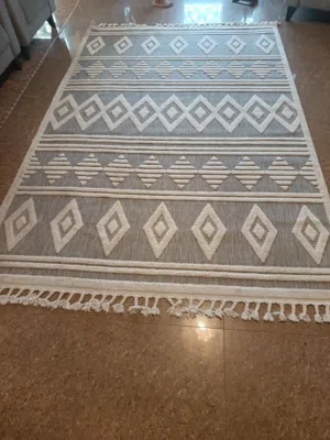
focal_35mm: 24
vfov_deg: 71.6
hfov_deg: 56.8
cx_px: 165
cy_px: 220
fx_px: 305
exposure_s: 1/25
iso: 1755
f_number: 1.75
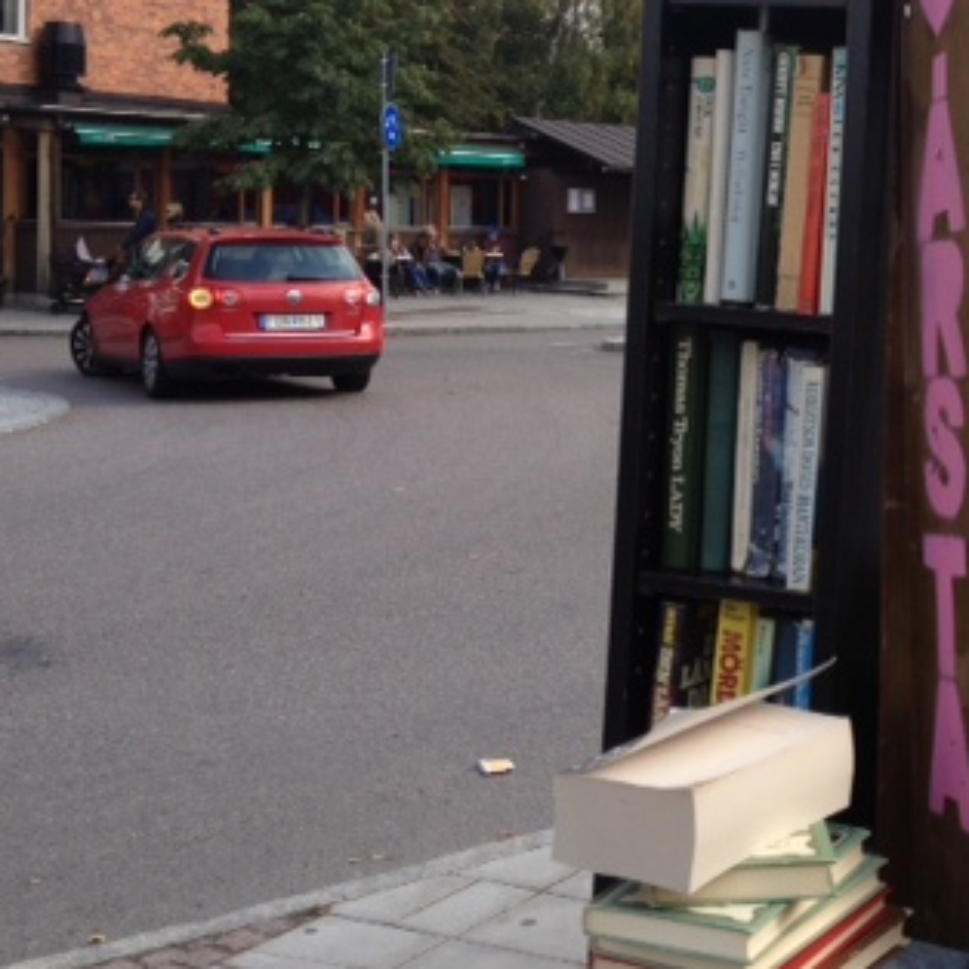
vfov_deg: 27.1
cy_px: 287
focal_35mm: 63
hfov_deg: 26.2
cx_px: 917
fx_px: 1995
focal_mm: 4.28
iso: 64
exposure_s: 1/575
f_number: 2.4
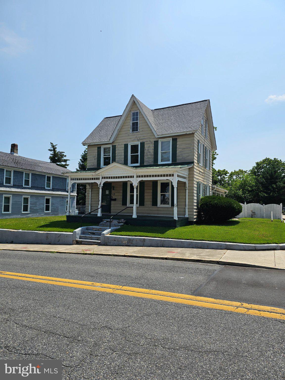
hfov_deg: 58.9
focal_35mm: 23
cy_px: 190
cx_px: 142
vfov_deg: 73.9
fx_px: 252
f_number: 1.7
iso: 10
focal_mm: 6.3
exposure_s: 1/1311
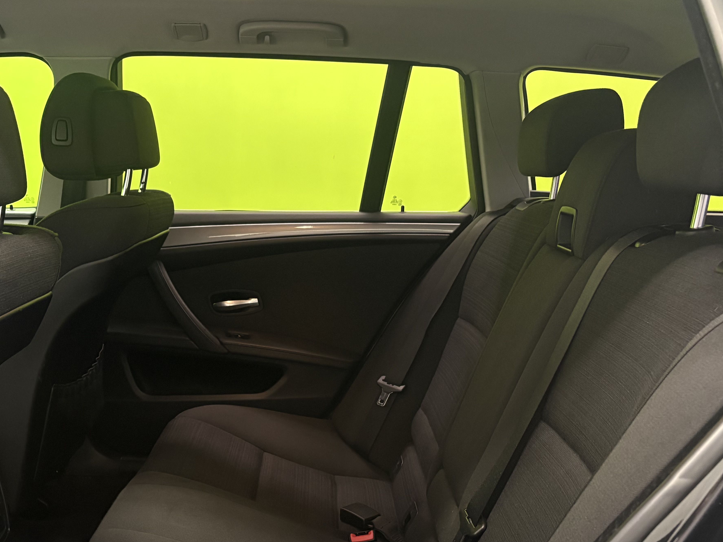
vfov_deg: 33.6
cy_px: 410
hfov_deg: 44.4
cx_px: 263
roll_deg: -1.8
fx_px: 877
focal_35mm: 42
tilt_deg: -15.7
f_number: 1.6
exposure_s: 1/50
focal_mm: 5.96
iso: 400
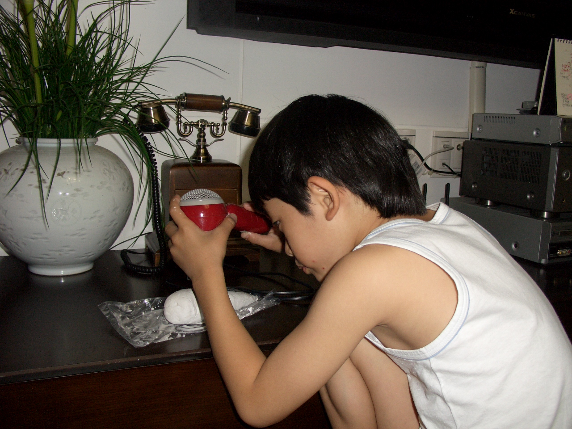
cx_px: 286
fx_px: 545
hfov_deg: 55.4
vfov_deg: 42.9
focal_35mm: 33
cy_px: 214
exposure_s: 1/60
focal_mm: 7.1
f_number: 2.8
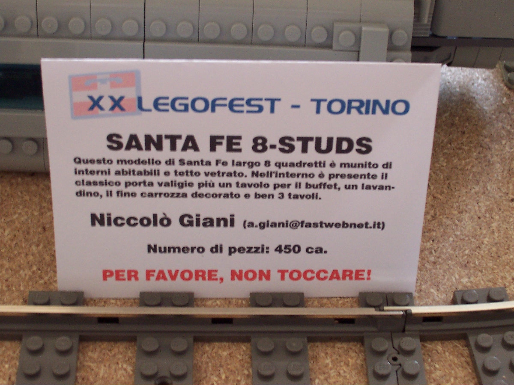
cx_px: 257
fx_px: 1054
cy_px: 192
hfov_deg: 27.4
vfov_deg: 20.7
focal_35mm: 71
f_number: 4
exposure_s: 1/15
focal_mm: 10.8
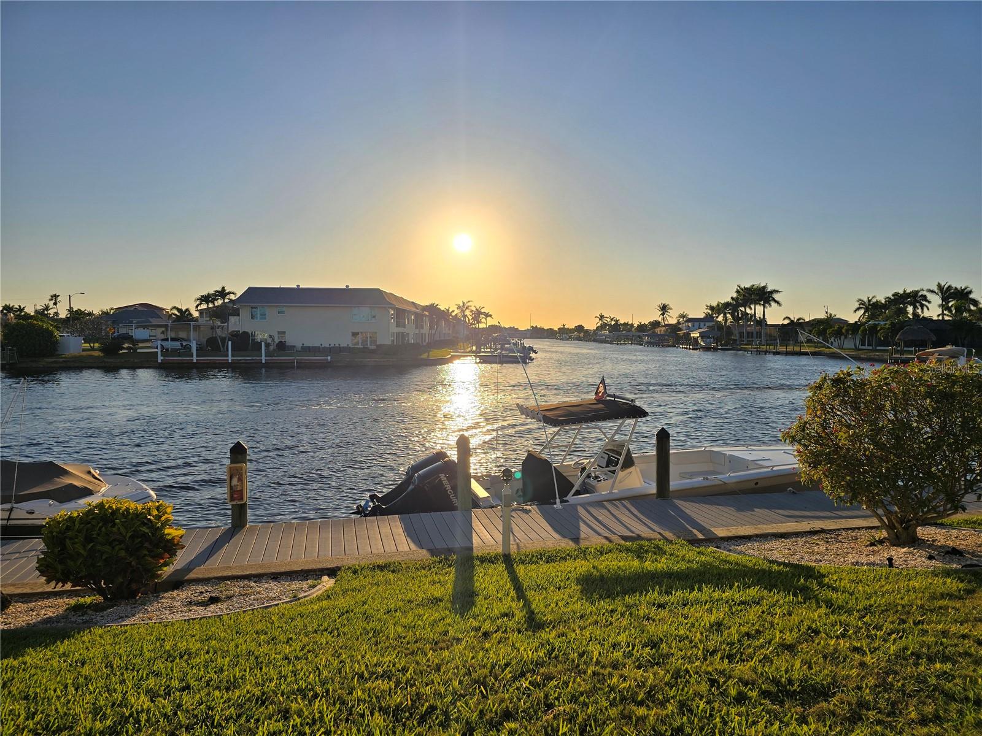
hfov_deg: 73.9
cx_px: 491
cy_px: 368
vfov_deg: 58.9
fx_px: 652
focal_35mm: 23
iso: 12
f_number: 1.7
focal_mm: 6.3
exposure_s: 1/3446
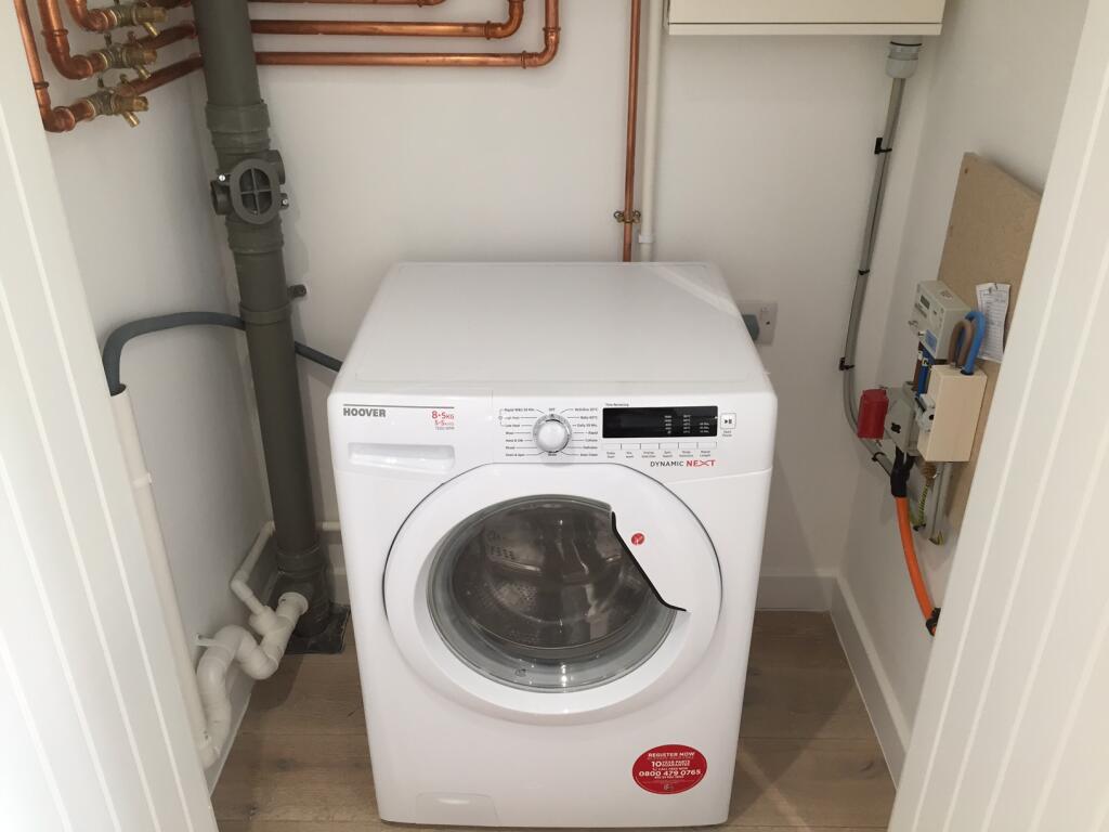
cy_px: 416
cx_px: 554
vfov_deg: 48.2
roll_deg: -1.0
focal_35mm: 29
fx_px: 929
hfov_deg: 61.7
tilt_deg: -28.1
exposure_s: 1/33
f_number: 2.2
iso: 40
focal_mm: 4.15
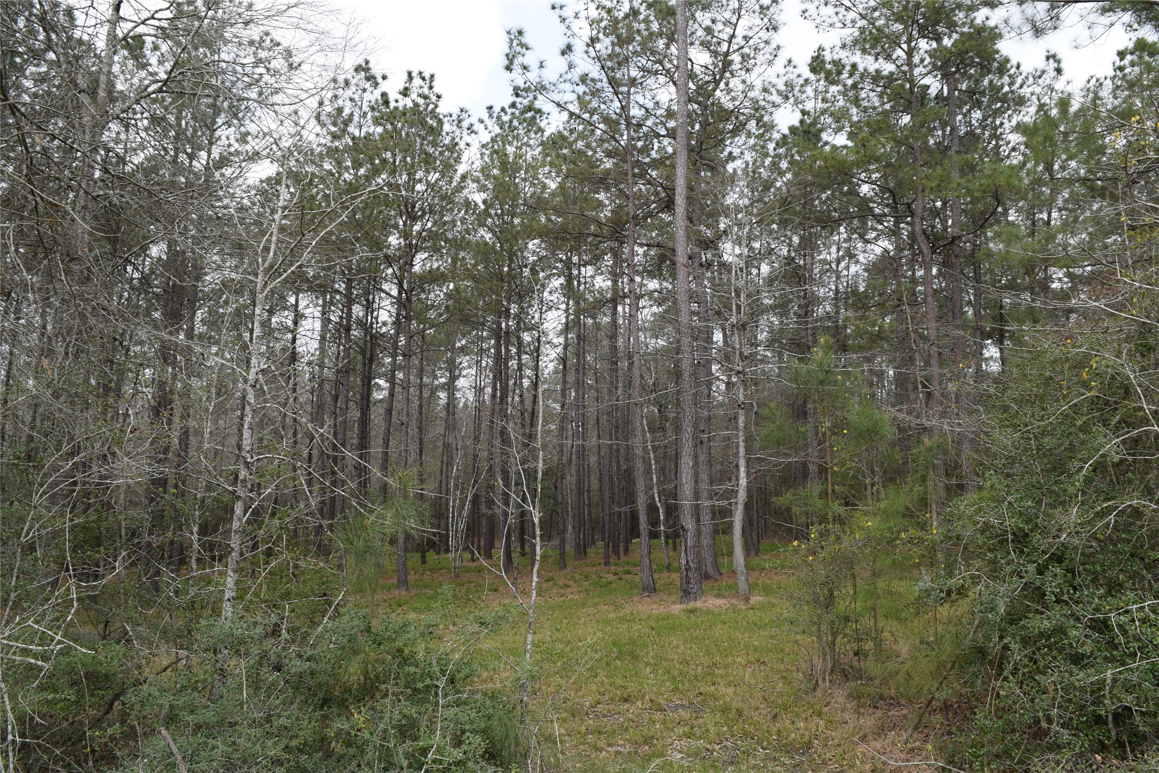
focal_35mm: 27
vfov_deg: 47.9
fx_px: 869
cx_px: 580
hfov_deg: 67.4
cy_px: 386
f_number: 8
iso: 220
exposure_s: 1/250
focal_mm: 18
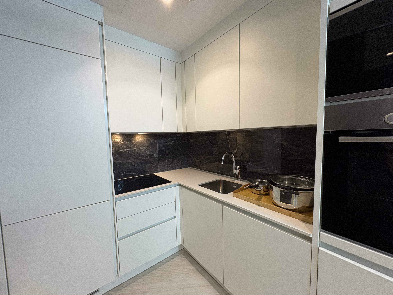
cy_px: 148
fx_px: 159
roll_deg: +1.6
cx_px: 196
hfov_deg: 102.1
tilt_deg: -4.2
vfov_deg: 85.7
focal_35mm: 14
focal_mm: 2.22
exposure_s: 1/50
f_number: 2.2
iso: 160
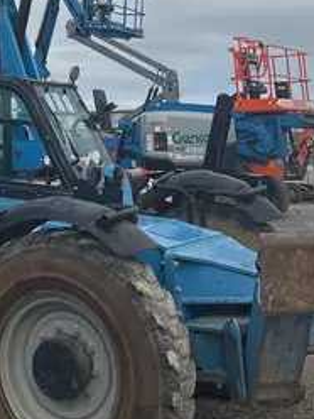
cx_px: 2
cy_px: -133
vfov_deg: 22.5
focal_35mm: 77
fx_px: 931
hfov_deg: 18.6
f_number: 1.6
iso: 50
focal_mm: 5.96
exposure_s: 1/4630
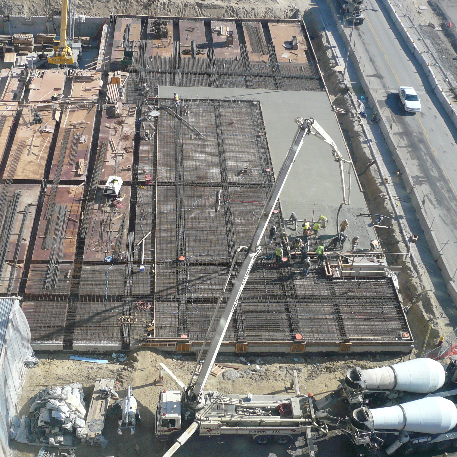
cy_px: 224
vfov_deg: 36.1
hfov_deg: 36.0
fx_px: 702
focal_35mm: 47
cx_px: 208
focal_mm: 6.1
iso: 100
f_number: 3.1
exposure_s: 1/640
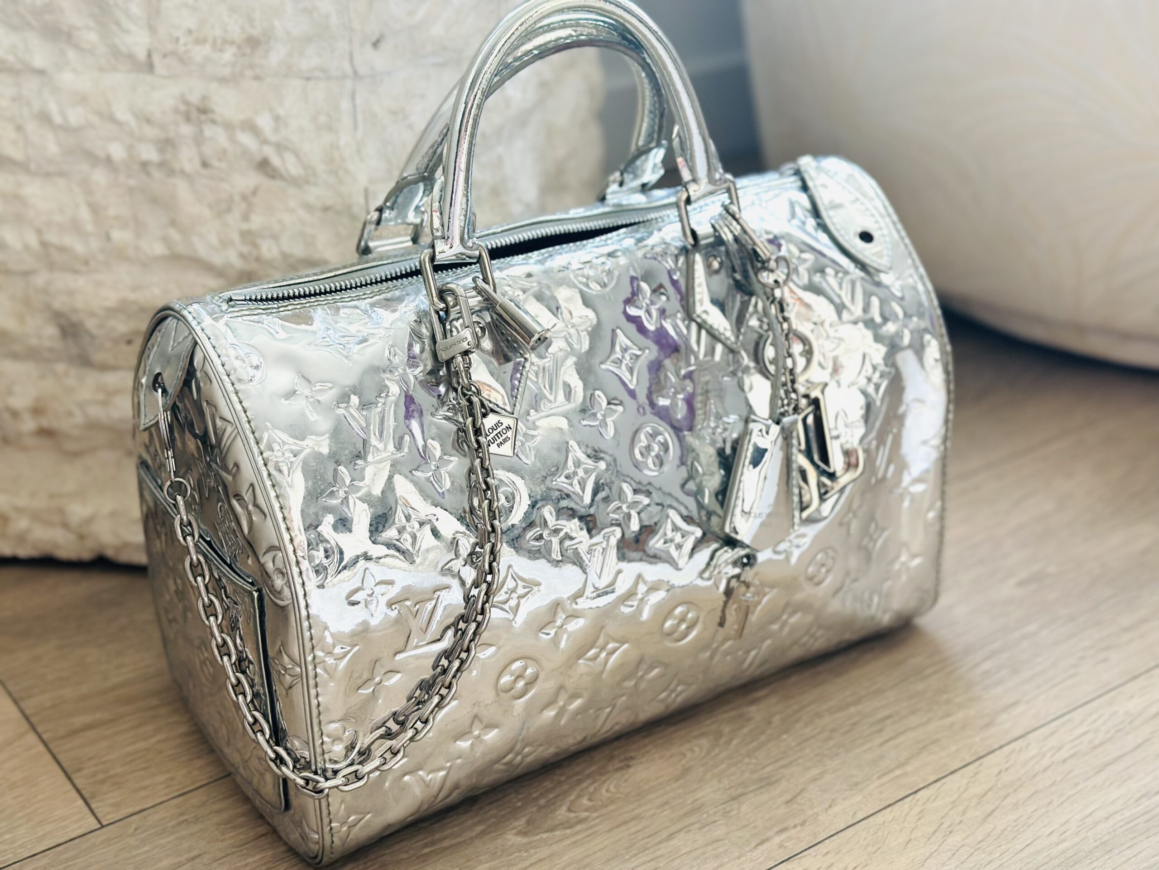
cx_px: 580
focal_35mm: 48
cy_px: 435
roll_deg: +1.8
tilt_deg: -25.9
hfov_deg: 39.7
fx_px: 1607
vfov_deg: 30.3
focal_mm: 6.86
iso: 125
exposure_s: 1/65
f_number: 1.78
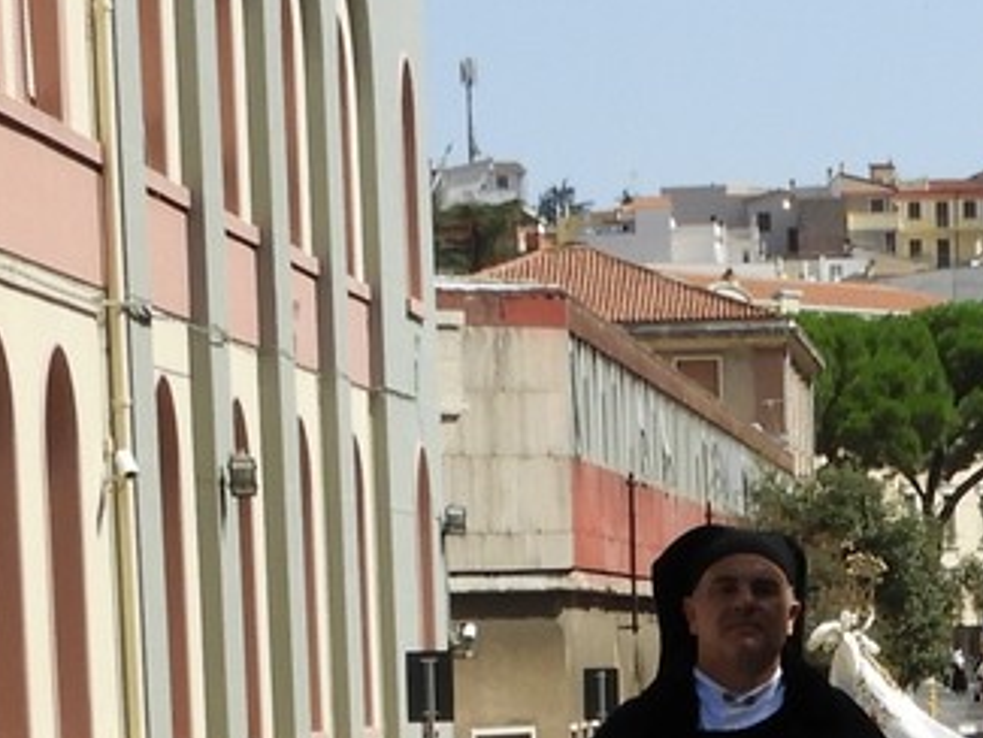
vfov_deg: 7.4
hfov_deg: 10.1
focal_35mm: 194
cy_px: 1446
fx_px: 5511
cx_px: 892
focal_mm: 6.3
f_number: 3.8
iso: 100
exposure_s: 1/1000
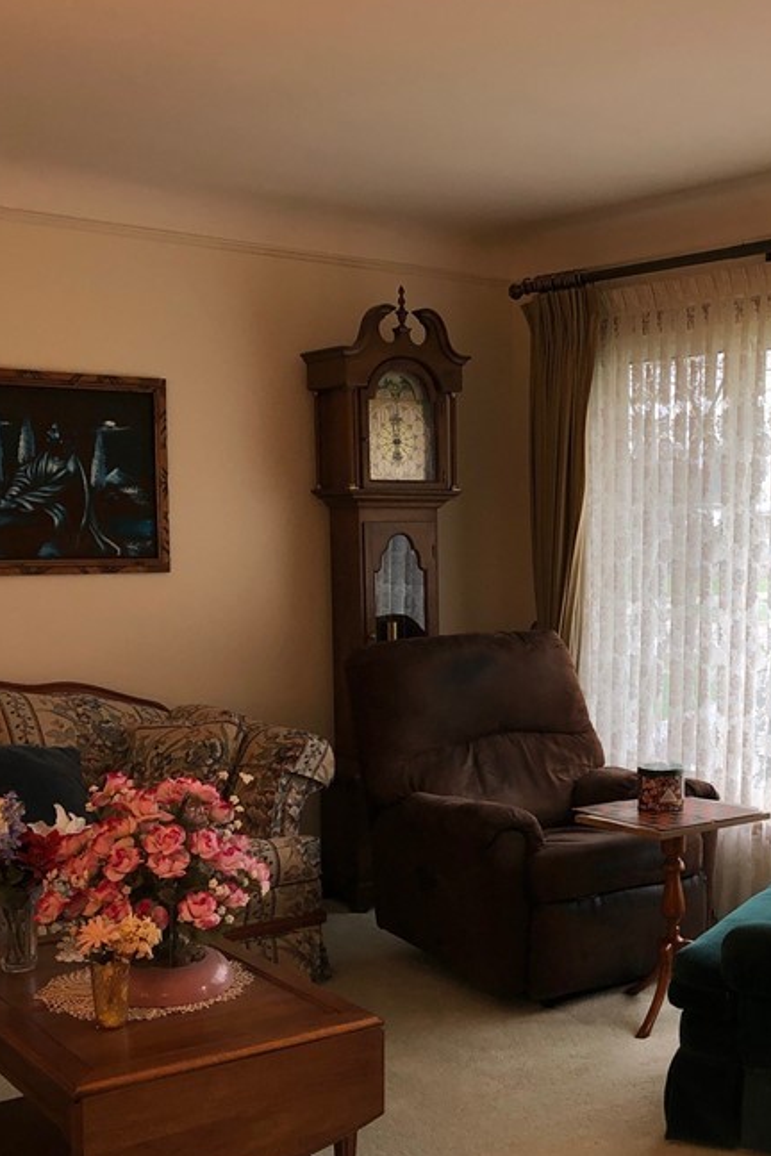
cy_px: 664
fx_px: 1478
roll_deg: -0.4
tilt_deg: -5.4
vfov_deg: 42.6
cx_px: 594
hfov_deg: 28.7
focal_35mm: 46
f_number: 1.8
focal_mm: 4
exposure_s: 1/27
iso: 20
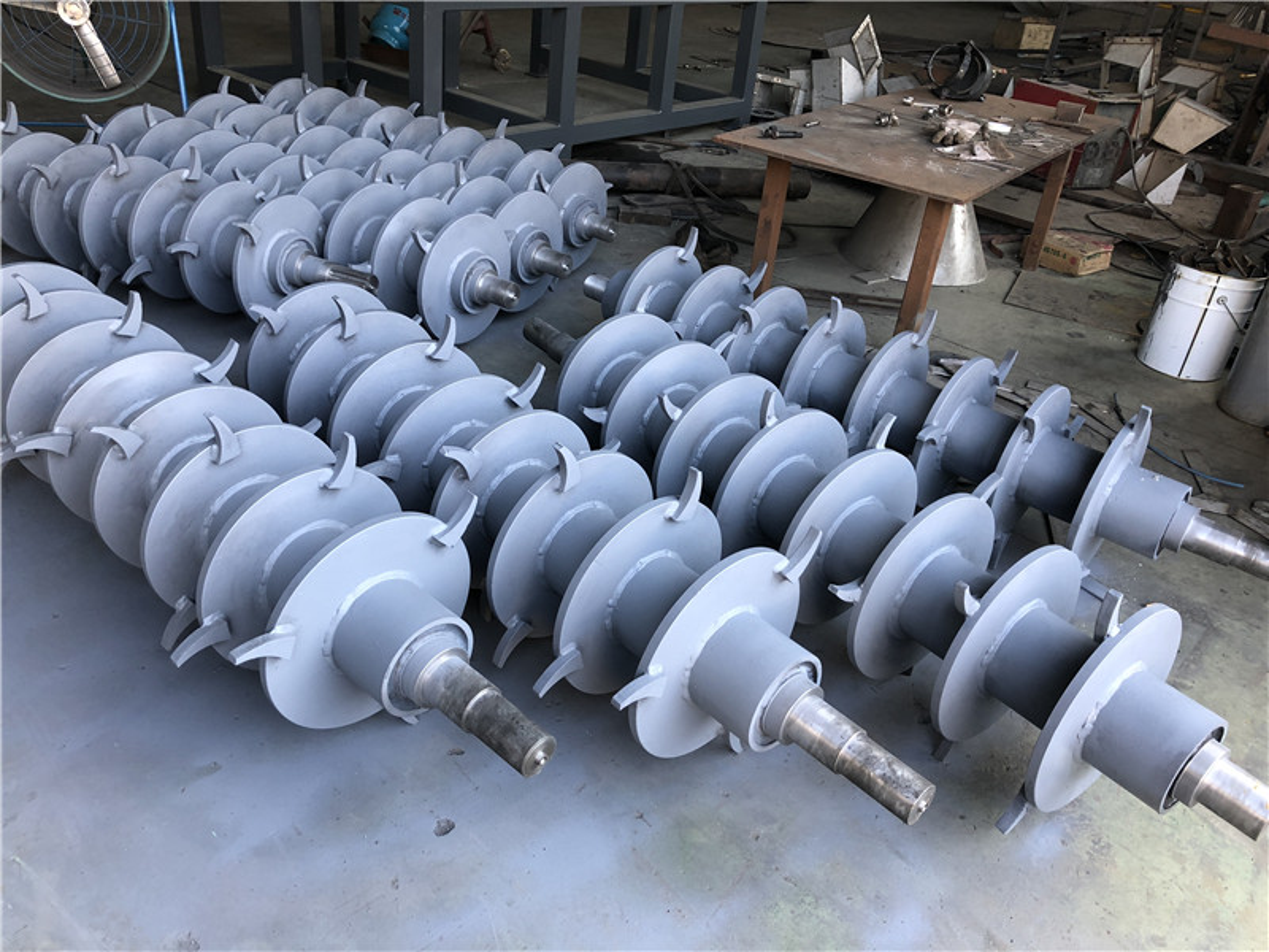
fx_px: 1063
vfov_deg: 48.2
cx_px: 634
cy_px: 476
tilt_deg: -29.5
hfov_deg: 61.7
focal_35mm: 29
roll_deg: -7.2
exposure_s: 1/33
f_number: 1.8
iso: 20
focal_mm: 3.99
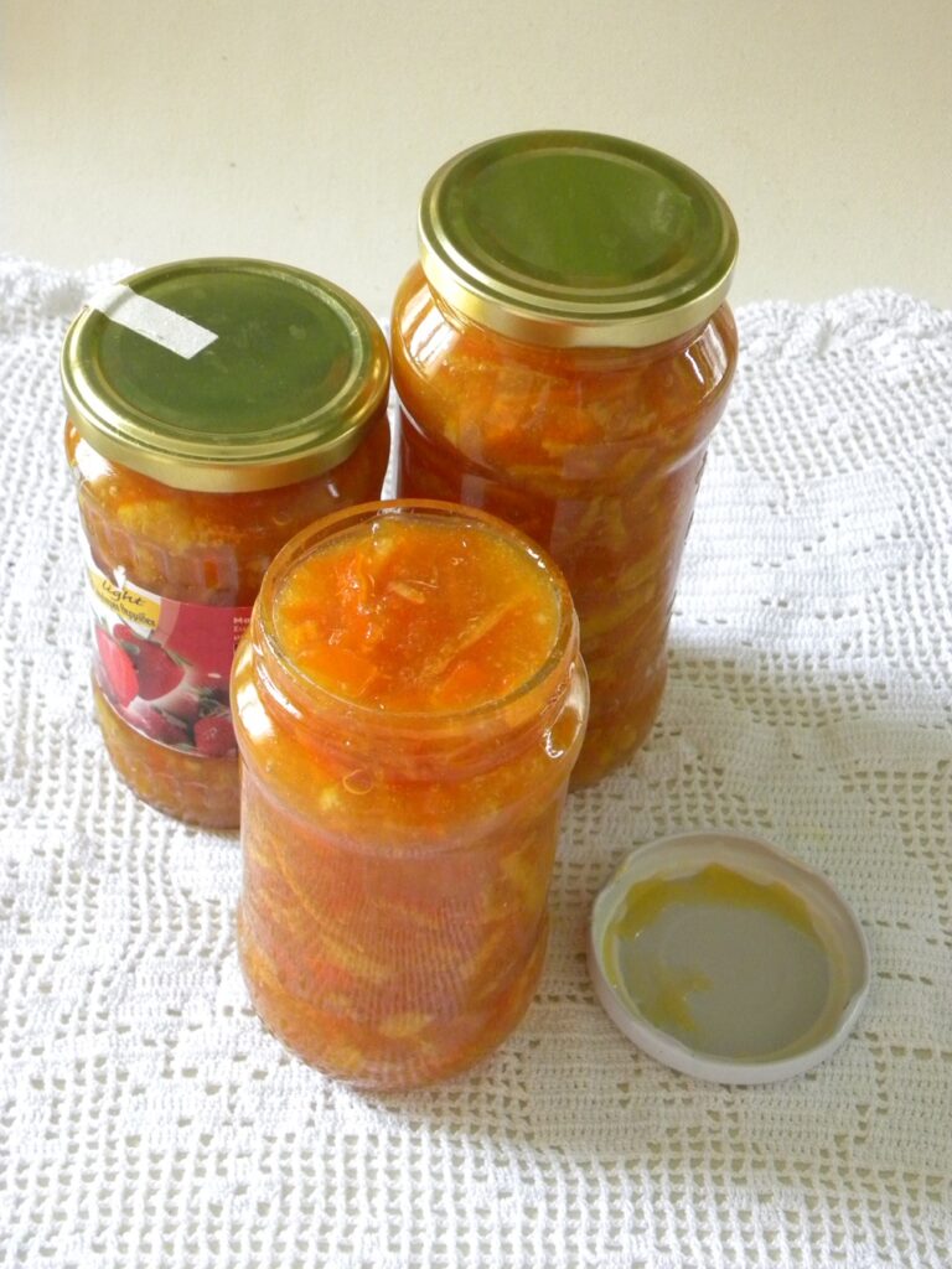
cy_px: 634
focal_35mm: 52
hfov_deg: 28.0
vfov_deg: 36.8
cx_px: 476
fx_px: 1907
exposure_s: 1/31
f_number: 3.5
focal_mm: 9.2
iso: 400
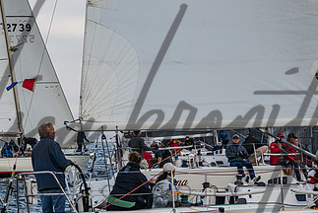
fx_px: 1627
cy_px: 116
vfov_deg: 7.5
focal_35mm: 184
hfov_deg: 11.2
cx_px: 201
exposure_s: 1/1600
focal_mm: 100
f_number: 5.6
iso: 400
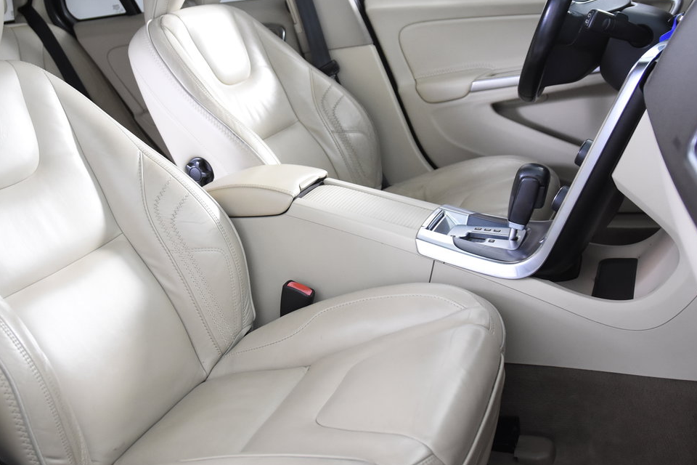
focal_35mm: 40
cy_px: 203
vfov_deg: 33.4
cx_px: 288
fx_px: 774
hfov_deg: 48.2
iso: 1600
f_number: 3.2
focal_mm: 20
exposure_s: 1/40
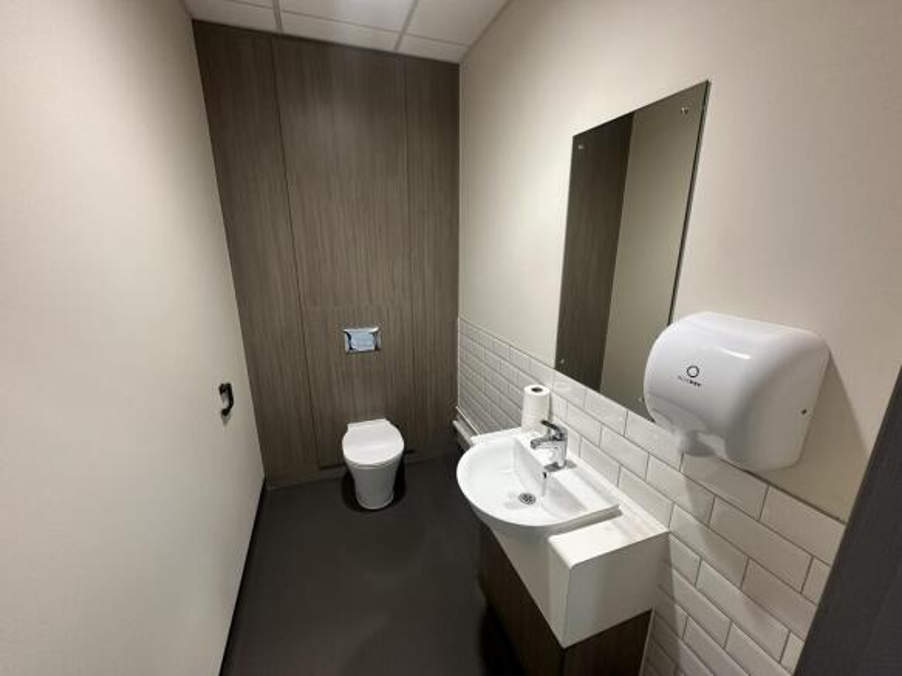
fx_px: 365
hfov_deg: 102.1
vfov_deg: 85.7
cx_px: 451
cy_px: 338
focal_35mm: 14
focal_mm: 2.22
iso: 250
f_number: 2.2
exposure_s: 1/100
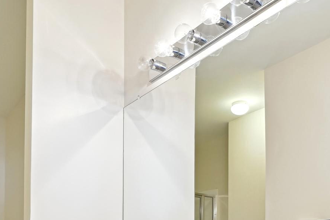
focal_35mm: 37
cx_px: 146
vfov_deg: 31.6
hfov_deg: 51.8
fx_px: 339
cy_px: 246
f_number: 8
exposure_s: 1/25
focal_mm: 16
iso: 800
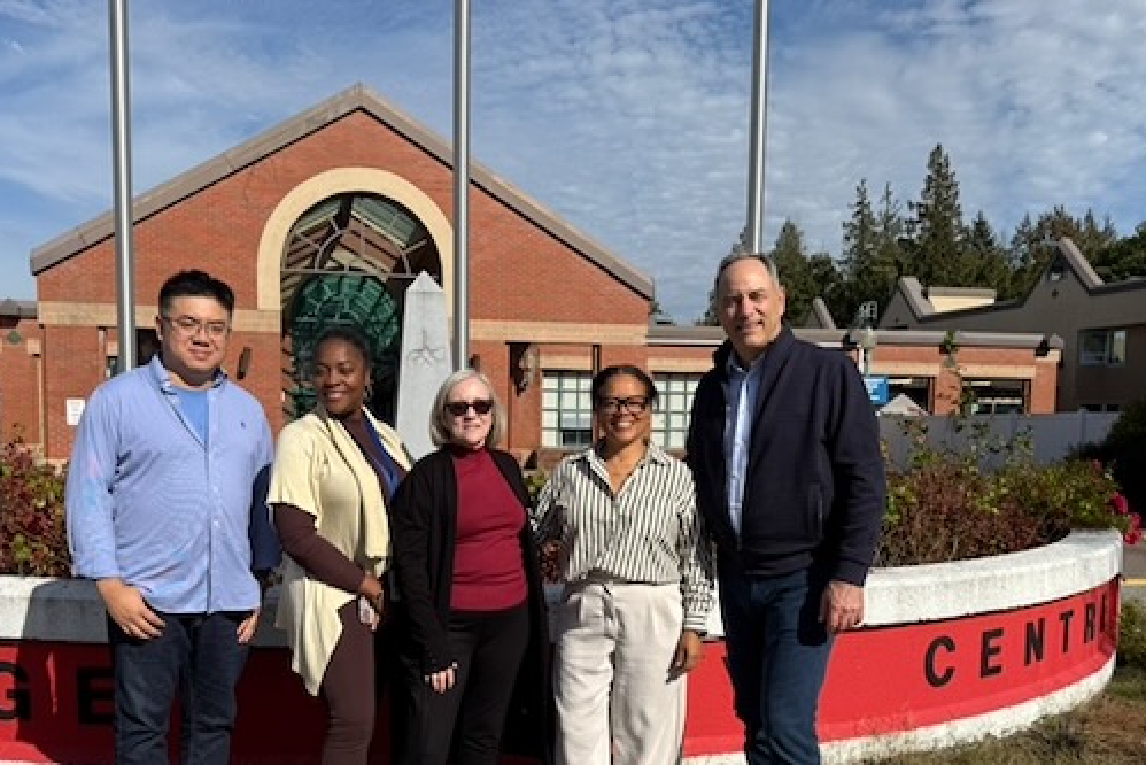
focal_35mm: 32
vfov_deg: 40.6
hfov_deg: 58.7
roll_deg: -0.7
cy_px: 515
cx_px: 537
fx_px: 1019
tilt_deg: -5.0
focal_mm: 6.76
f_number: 1.78
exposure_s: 1/6711
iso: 80
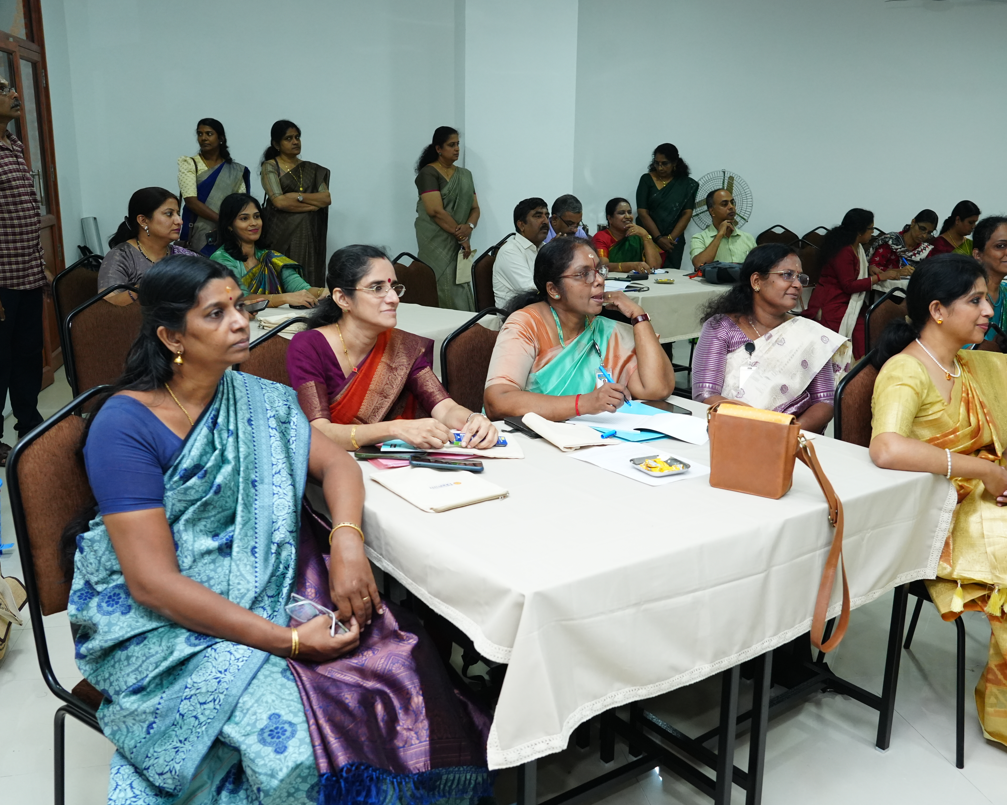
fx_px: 984
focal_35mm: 33
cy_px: 406
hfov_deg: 54.0
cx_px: 583
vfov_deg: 44.5
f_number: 5
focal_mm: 29
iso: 3200
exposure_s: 1/125
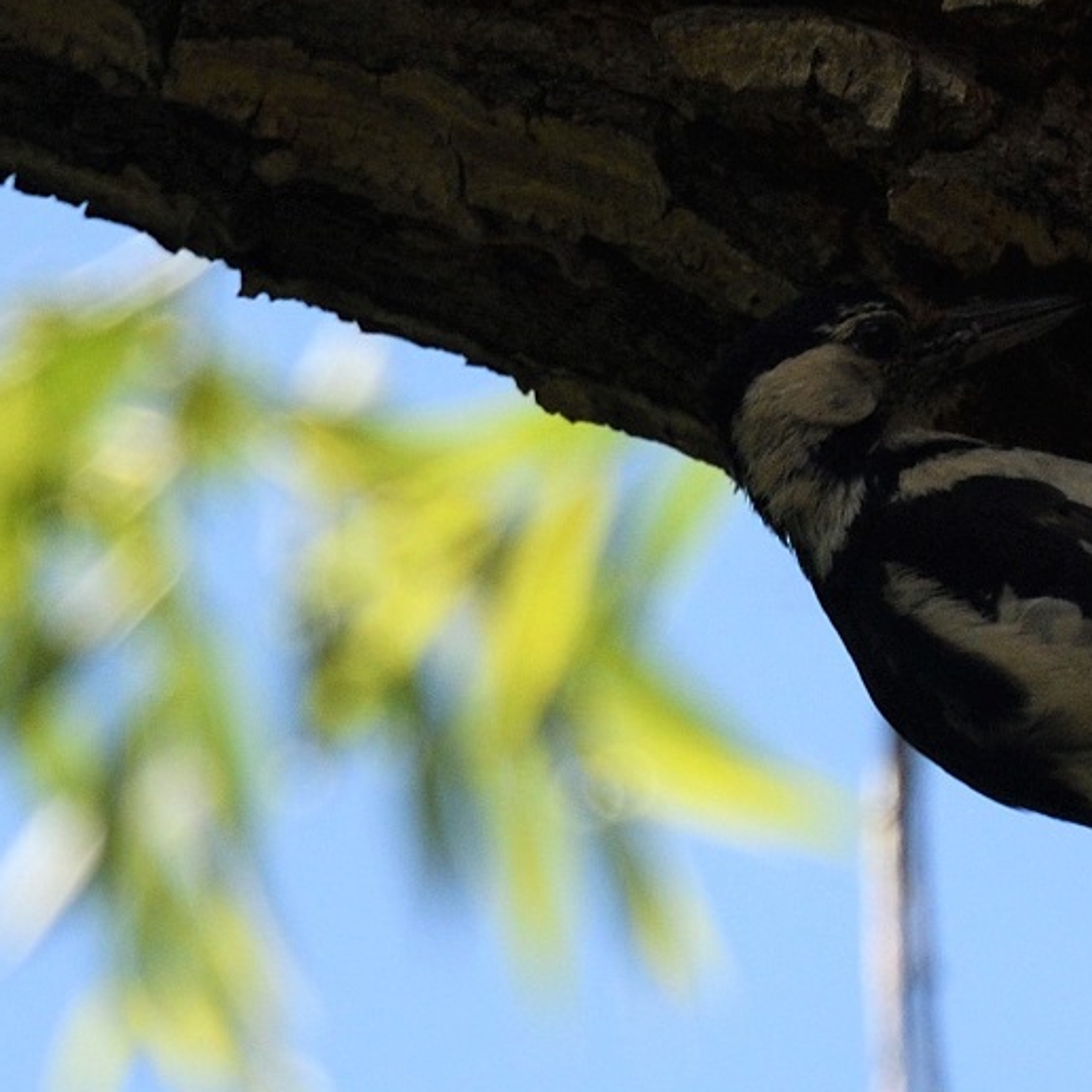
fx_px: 38902
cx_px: 1041
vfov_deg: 1.6
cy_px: 563
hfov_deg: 1.6
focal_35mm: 1090
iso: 450
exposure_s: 1/1600
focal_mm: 420
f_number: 5.6
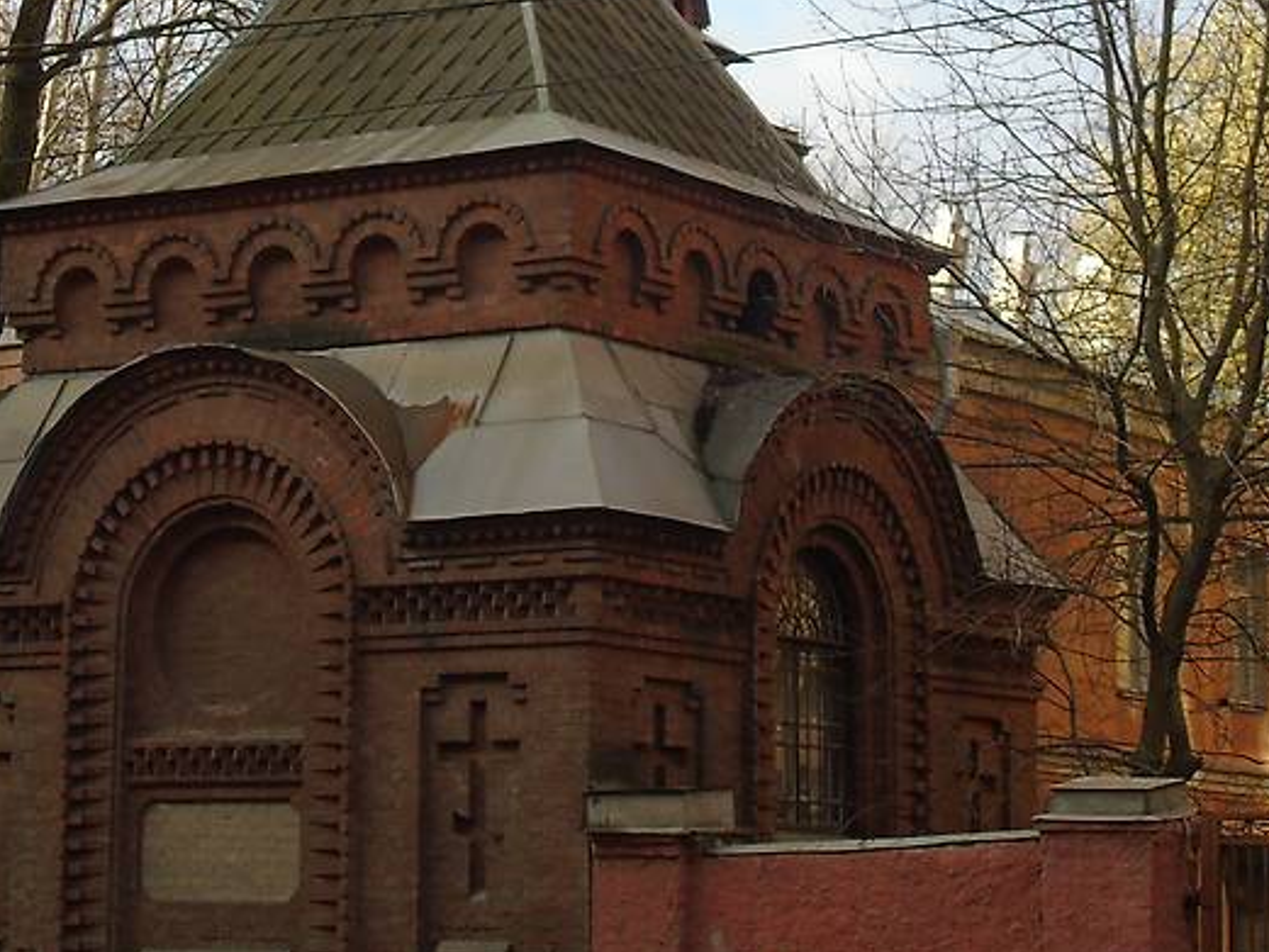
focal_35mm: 106
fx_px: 3887
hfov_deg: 18.5
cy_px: 248
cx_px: 504
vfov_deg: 13.9
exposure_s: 1/250
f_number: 4.1
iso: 80
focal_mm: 8.2
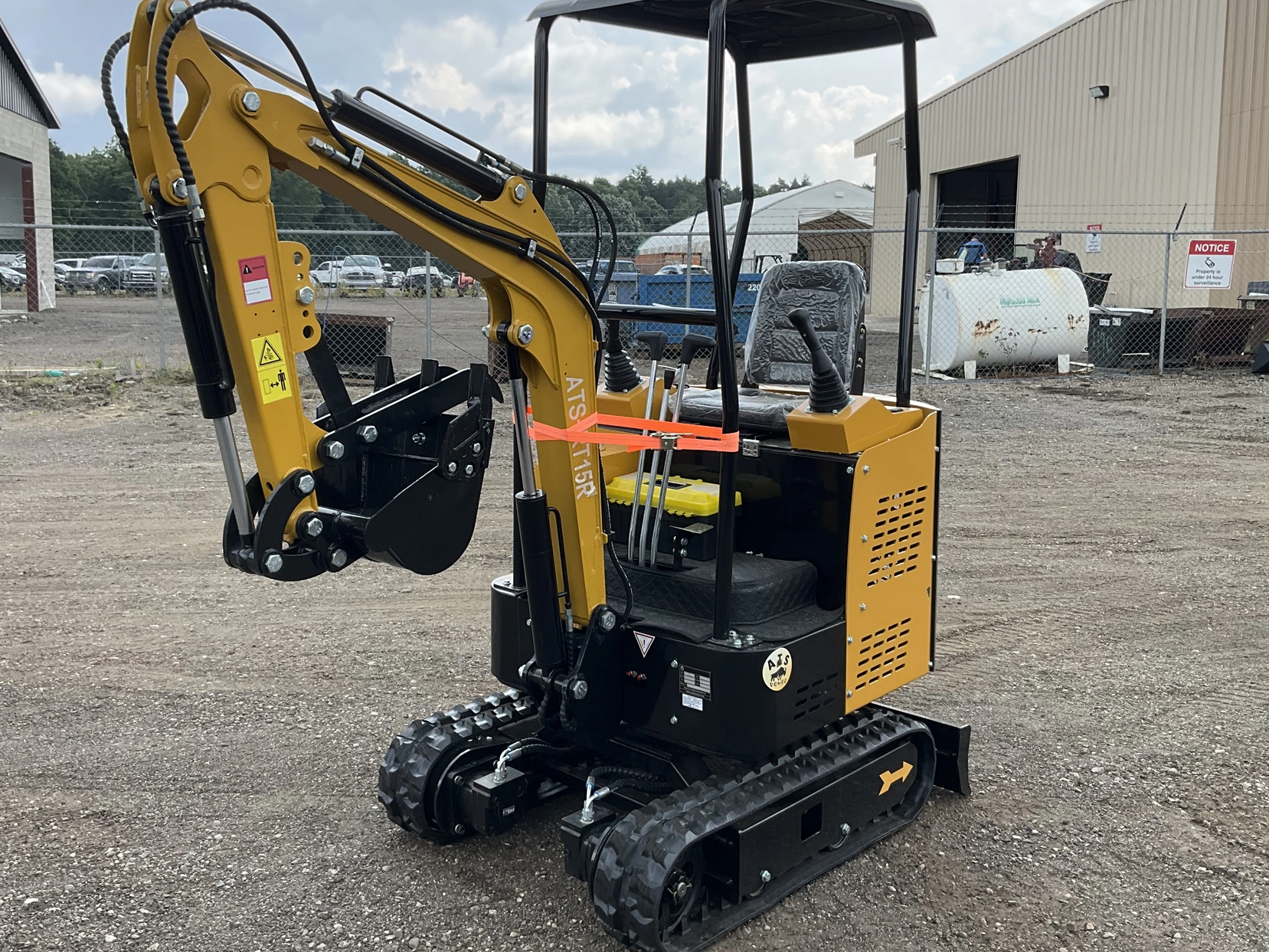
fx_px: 1283
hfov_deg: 52.6
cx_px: 585
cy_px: 436
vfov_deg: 40.7
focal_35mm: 35
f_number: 1.8
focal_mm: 3
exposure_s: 1/620
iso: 25
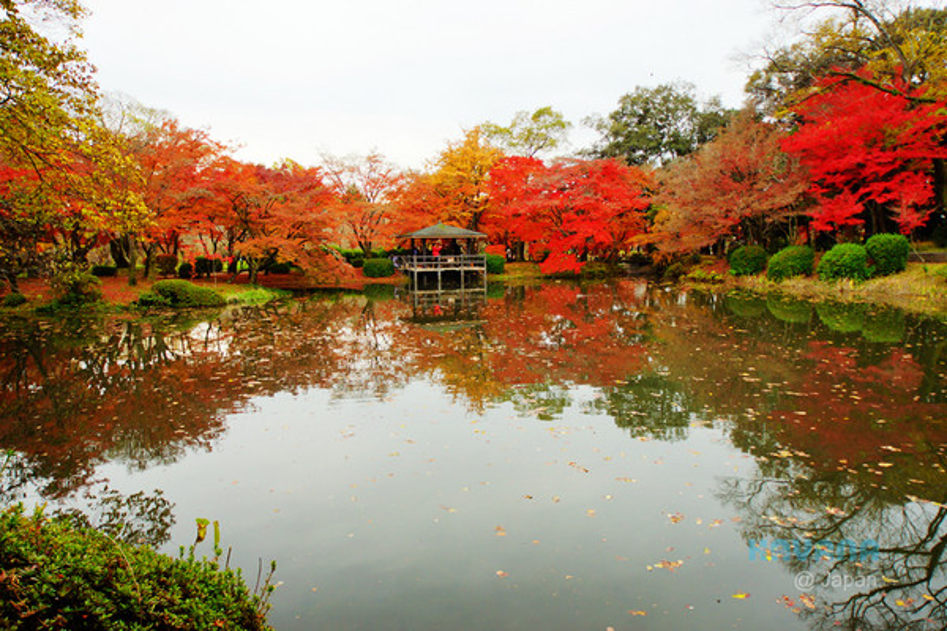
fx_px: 631
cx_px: 474
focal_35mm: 24
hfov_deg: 73.7
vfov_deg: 53.1
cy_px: 316
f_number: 5.6
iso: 100
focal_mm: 16
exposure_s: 1/125
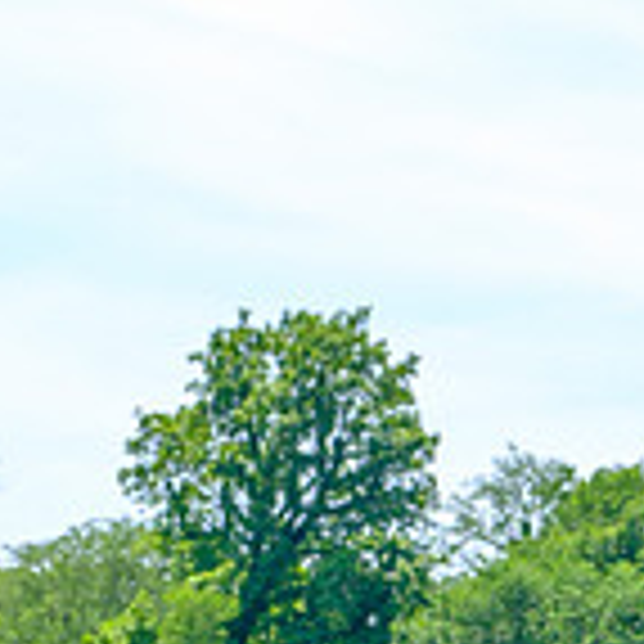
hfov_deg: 9.5
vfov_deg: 9.3
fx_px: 3873
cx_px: 446
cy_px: 937
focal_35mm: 184
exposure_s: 1/250
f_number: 5.6
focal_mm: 46.3
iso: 200
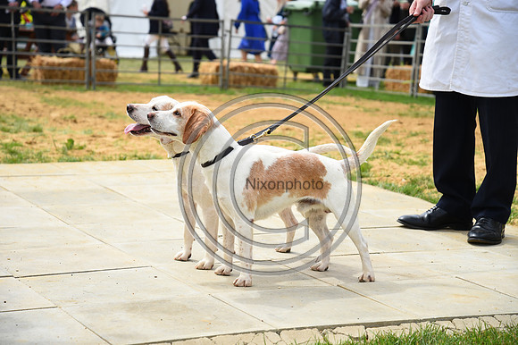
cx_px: 259
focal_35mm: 85
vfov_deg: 16.1
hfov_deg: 23.9
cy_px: 172
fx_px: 1222
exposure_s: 1/1250
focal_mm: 85
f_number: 5.6
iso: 360
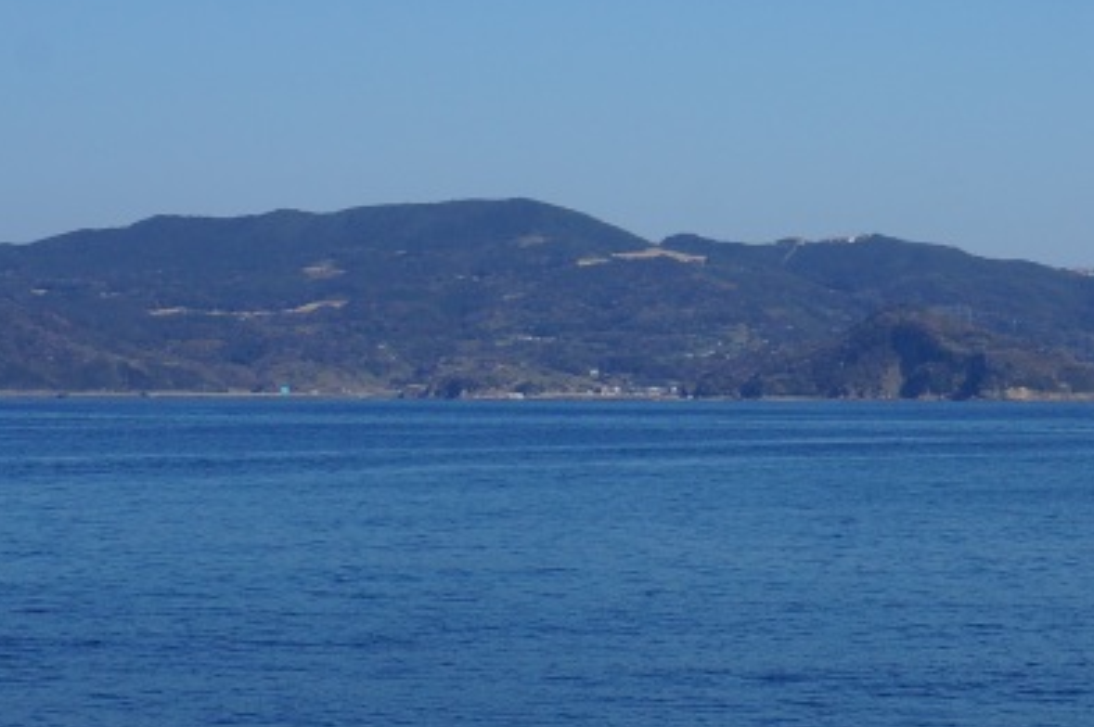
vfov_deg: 11.2
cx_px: 885
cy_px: 106
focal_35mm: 122
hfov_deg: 16.7
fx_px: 3703
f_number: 13
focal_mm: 32
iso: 200
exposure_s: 1/500
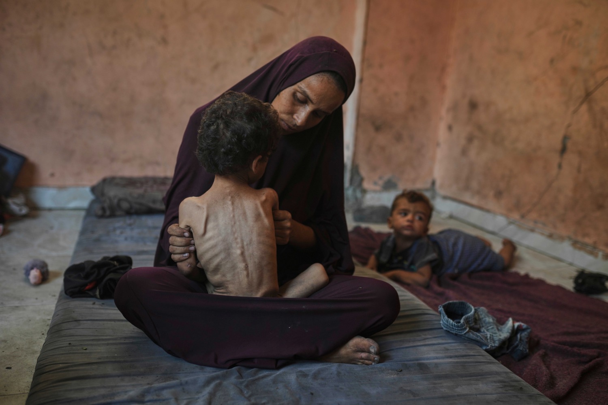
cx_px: 304
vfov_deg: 37.9
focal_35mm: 35
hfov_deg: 54.4
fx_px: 591
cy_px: 202
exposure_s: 1/200
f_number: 2
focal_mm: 35
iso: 250
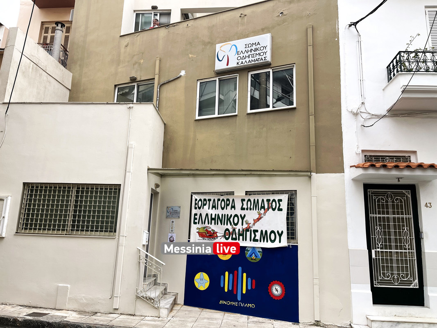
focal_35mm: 25
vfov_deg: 54.9
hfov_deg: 69.4
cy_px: 164
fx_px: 316
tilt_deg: +11.6
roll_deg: -1.9
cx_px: 218
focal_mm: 5.1
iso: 32
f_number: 1.6
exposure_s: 1/1057
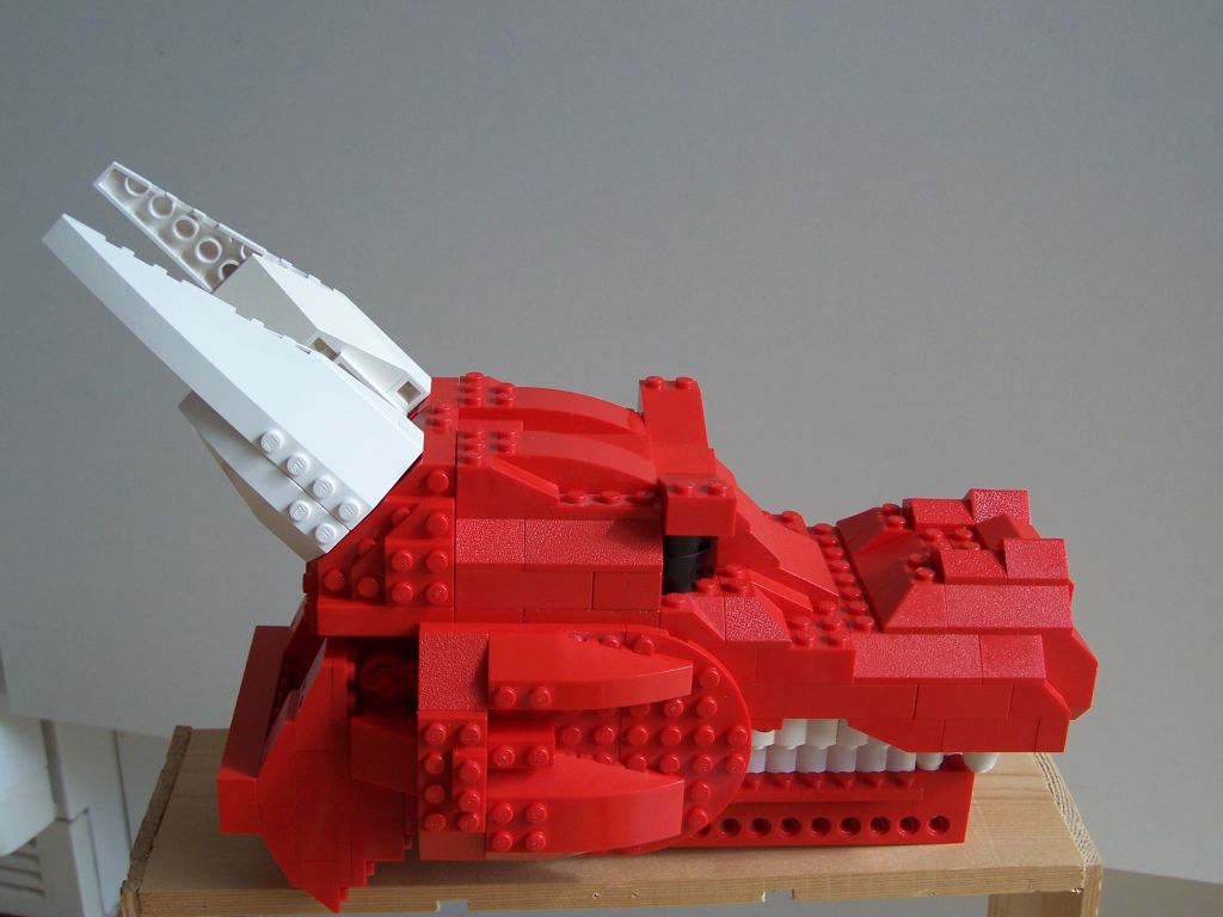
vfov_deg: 28.6
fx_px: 1802
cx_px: 612
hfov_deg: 37.5
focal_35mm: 51
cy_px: 458
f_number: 3
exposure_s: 1/180
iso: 80
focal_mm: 8.5
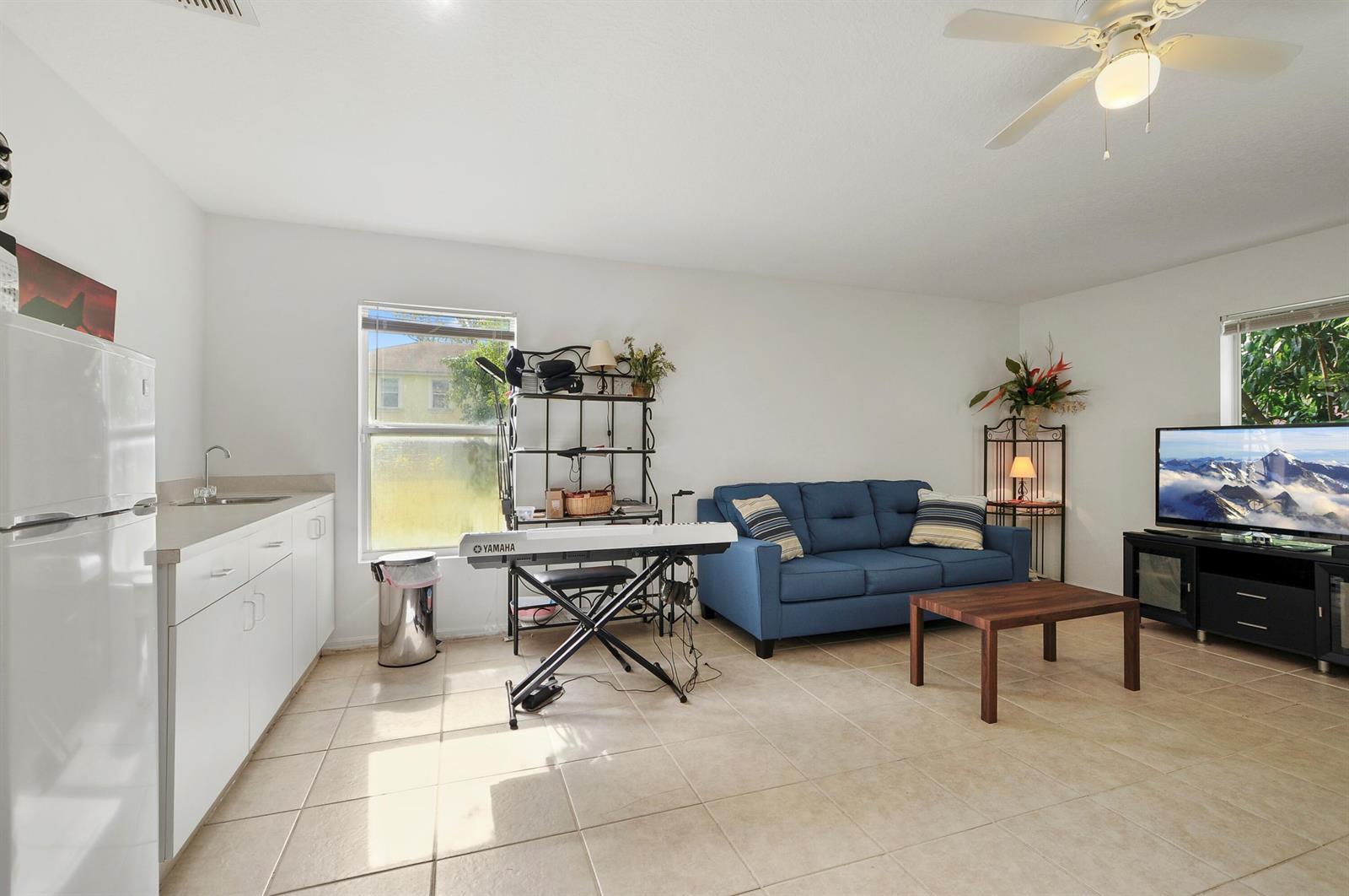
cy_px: 448
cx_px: 674
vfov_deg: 77.2
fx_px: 561
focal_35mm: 15
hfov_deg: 100.5
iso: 200
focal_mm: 10
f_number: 7.1
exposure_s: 1/25
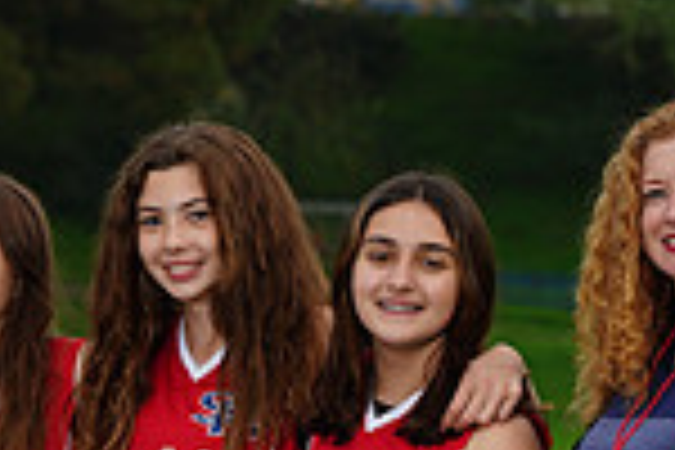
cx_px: -144
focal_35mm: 387
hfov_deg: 5.3
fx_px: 7256
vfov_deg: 3.5
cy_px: 742
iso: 200
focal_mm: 100
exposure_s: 1/250
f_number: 5
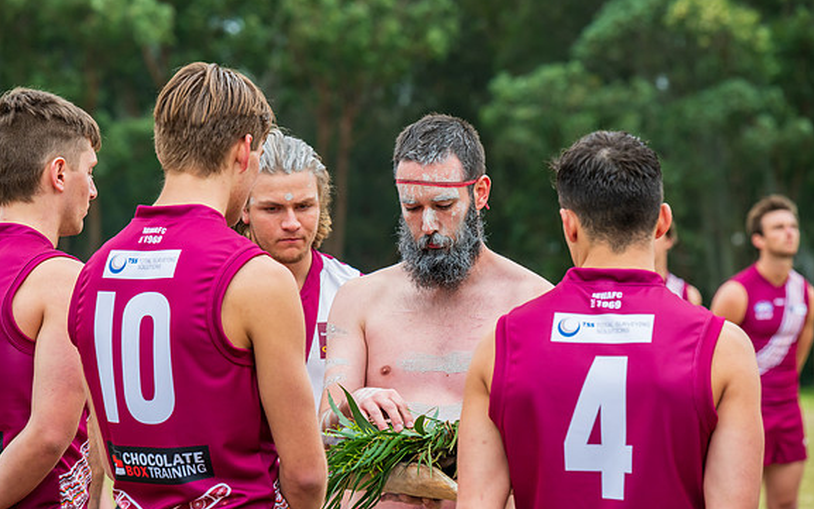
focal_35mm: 205
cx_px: 406
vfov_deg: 6.4
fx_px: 4549
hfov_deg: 10.2
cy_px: 266
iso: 560
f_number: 7.1
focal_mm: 200
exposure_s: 1/200
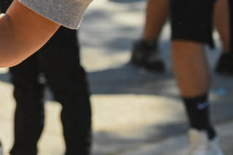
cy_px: -181
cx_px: -296
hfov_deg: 8.2
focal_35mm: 234
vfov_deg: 5.7
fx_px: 1514
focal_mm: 50
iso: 160
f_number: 4
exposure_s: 1/400
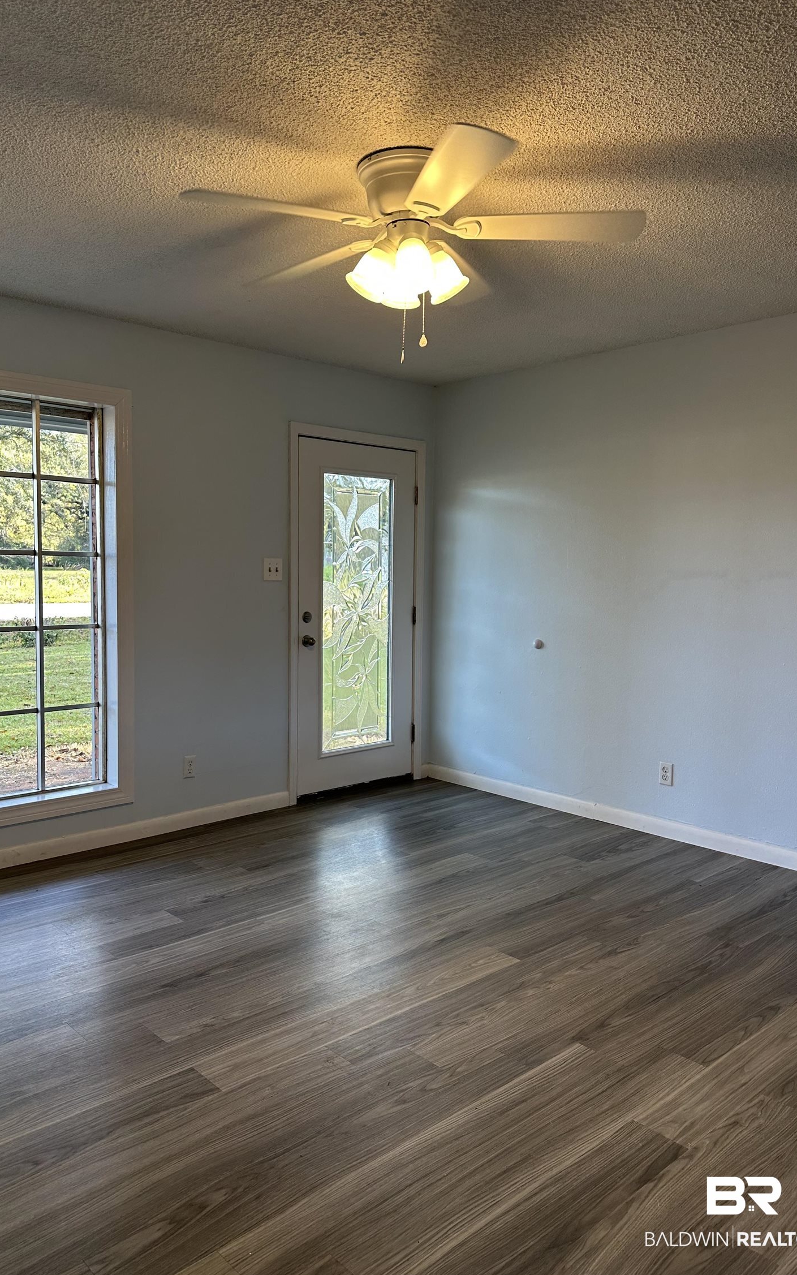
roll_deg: -0.6
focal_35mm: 26
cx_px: 377
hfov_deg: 47.6
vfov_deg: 70.4
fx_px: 903
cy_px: 631
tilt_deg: -2.1
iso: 125
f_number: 1.78
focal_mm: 6.86
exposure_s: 1/120
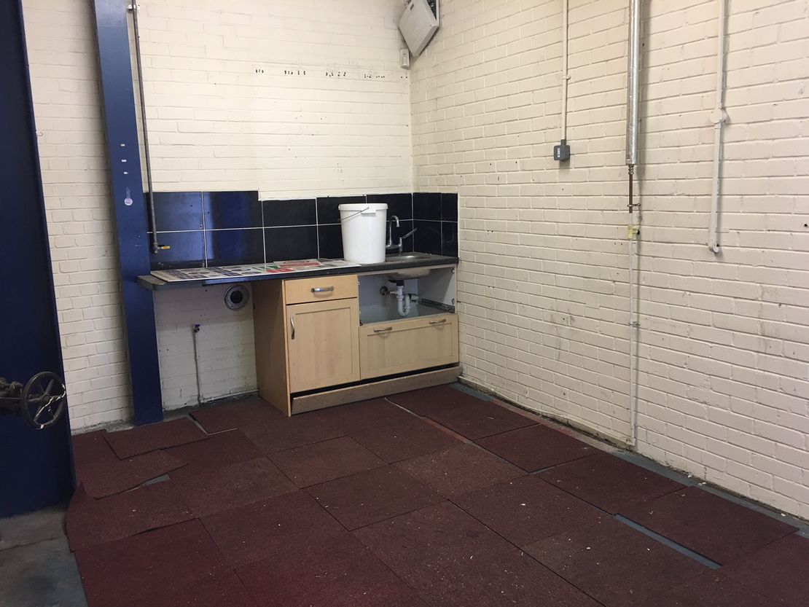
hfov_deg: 61.6
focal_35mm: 29
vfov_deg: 48.2
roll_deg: +1.8
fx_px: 678
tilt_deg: -9.3
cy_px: 304
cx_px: 404
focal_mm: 4.15
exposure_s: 1/17
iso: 64
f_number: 2.2
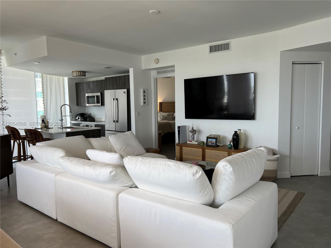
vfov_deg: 53.1
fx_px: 249
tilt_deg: -5.7
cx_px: 166
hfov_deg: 67.3
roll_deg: +0.9
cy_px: 124
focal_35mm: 26
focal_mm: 5.7
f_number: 1.5
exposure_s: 1/120
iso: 40
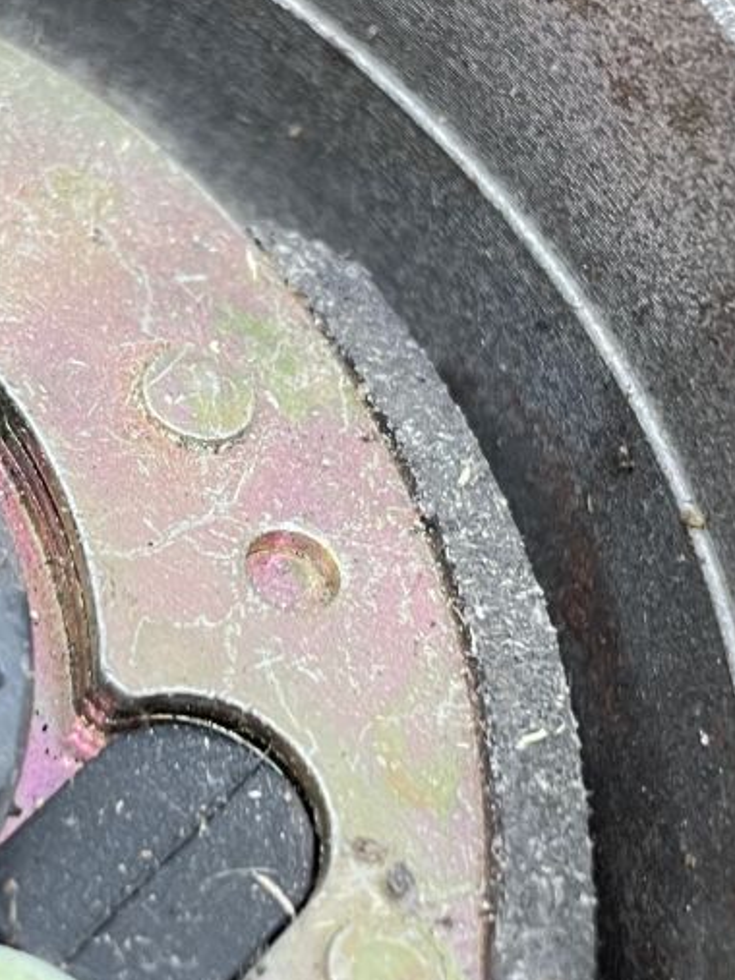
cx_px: 277
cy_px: 406
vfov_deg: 23.8
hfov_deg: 18.0
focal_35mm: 82
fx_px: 2322
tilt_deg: -79.0
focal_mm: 4.2
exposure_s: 1/50
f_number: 1.6
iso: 100
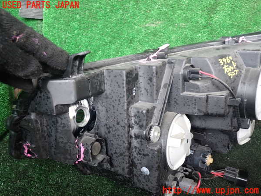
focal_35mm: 30
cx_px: 130
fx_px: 226
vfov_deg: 46.8
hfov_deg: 60.0
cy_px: 98
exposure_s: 1/50
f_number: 2.3
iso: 200
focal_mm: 5.4
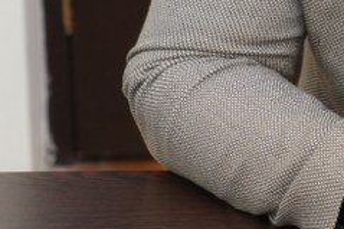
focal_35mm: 300
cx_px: 551
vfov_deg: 4.5
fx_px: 2865
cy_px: -162
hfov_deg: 6.8
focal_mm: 70
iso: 800
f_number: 5
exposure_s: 1/200
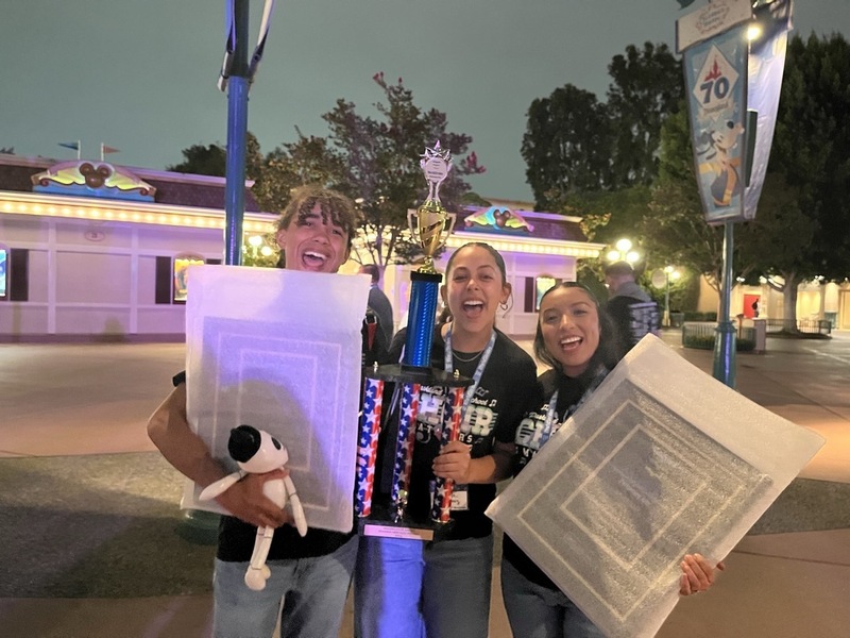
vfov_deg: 53.1
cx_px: 425
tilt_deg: -1.4
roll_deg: -1.1
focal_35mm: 26
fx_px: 638
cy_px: 319
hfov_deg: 67.3
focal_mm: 5.1
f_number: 1.6
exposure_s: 1/30
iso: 1000
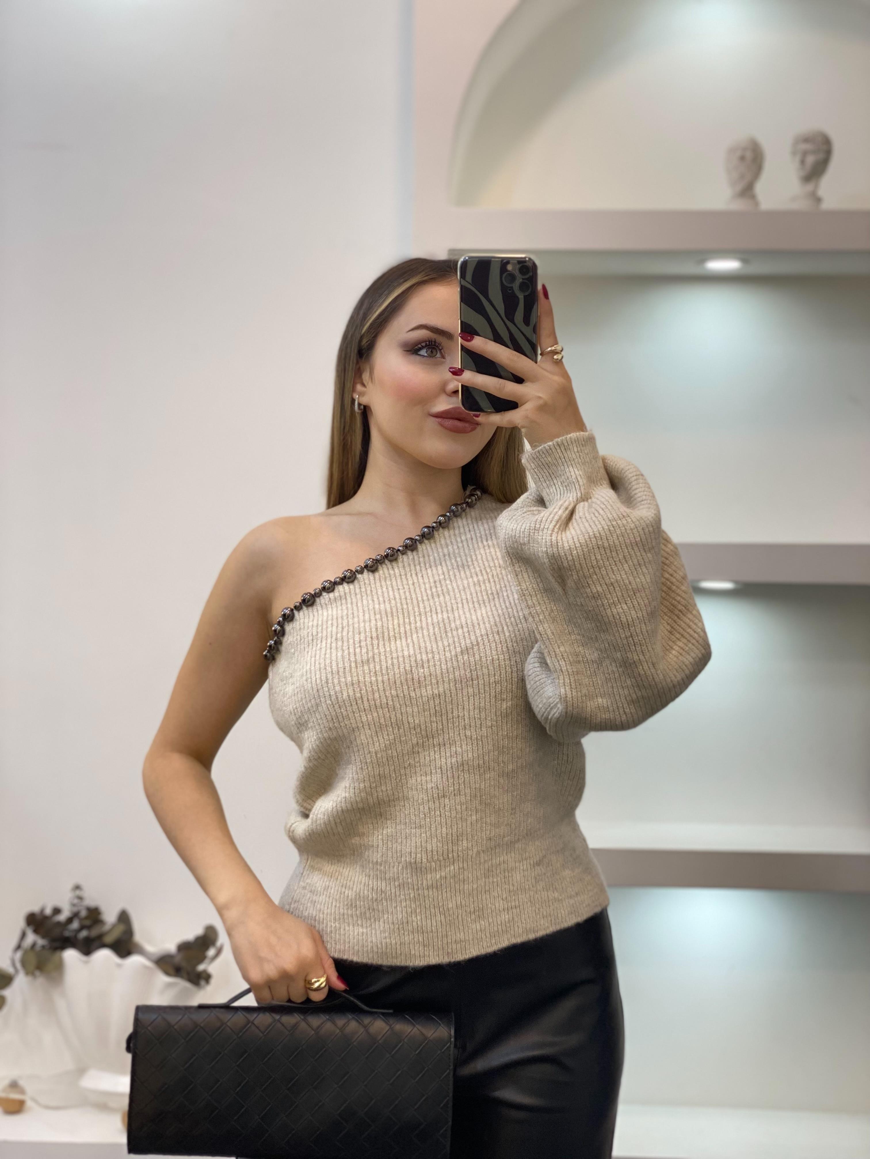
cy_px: 580
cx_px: 435
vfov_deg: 36.8
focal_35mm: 52
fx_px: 1743
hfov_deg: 28.0
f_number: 2
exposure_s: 1/100
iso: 80
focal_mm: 6
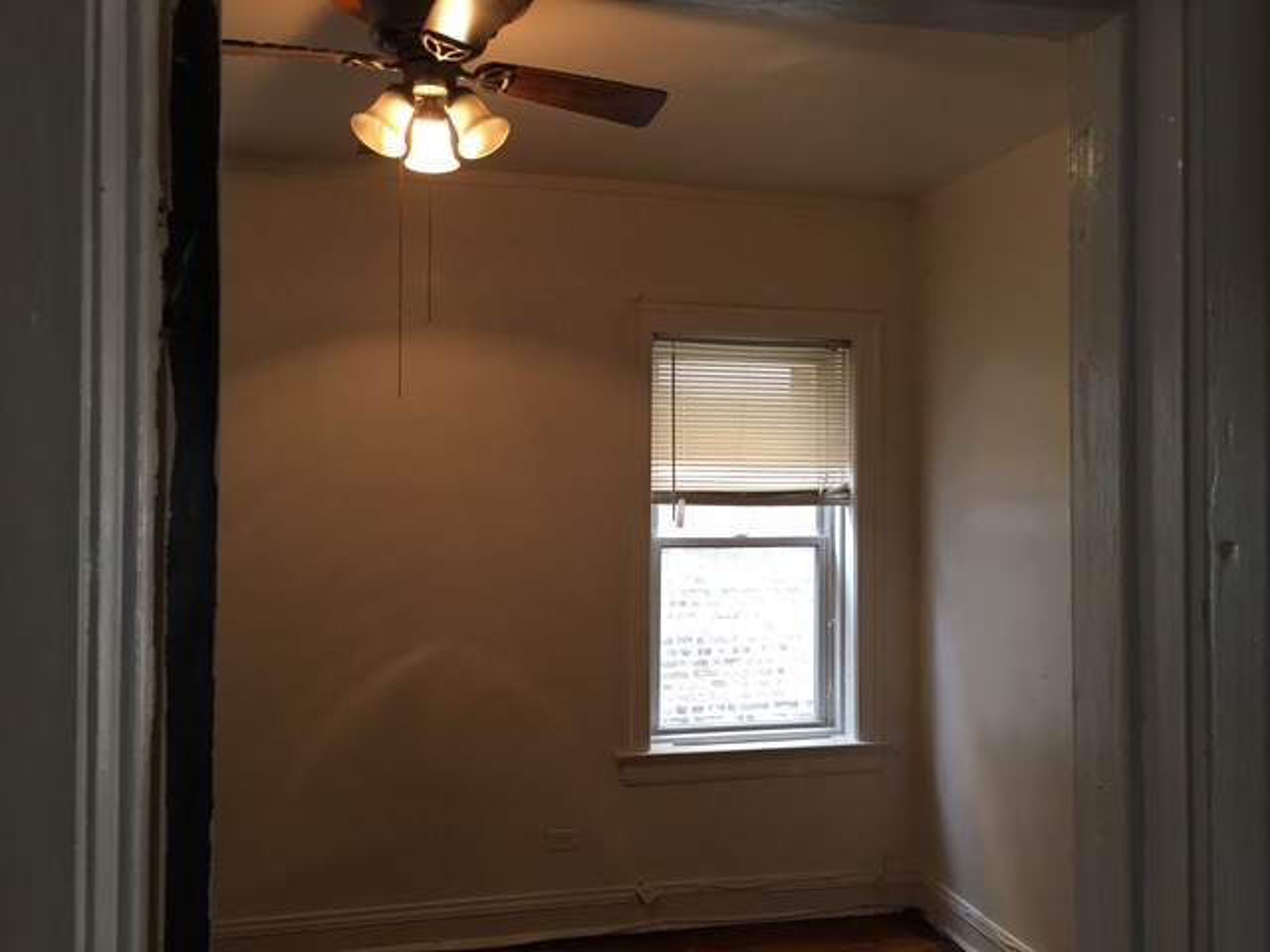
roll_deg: -0.5
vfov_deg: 48.2
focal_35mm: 29
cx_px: 635
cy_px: 476
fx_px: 1064
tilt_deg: +1.5
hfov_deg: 61.7
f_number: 2.2
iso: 64
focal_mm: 4.15
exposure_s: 1/15
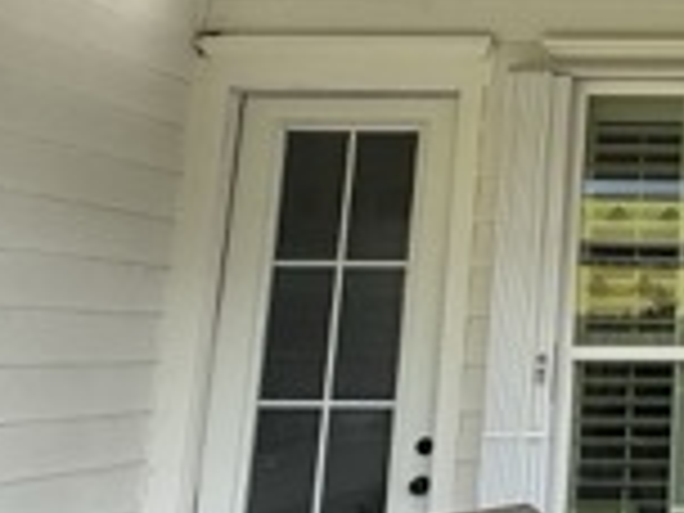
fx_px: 1166
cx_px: 904
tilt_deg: +12.2
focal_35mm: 59
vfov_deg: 24.5
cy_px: 122
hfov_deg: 27.1
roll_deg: -0.2
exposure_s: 1/405
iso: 50
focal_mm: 2.22
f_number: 2.2
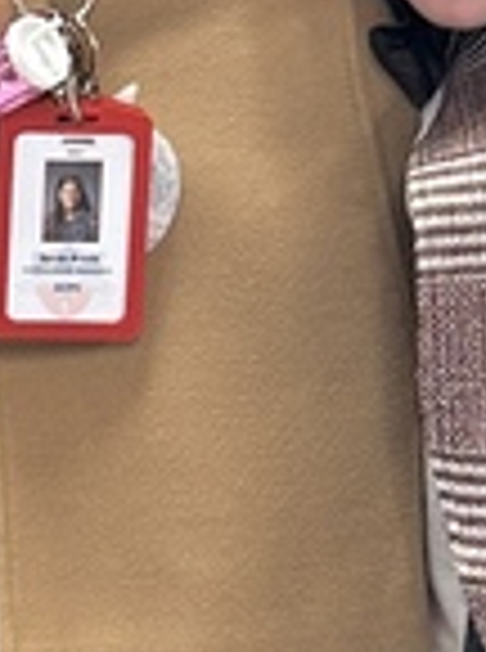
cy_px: 54
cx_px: -36
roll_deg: -3.1
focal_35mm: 170
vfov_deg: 11.6
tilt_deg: -18.8
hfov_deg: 8.6
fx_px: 3197
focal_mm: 6.86
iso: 160
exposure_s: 1/60
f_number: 1.78
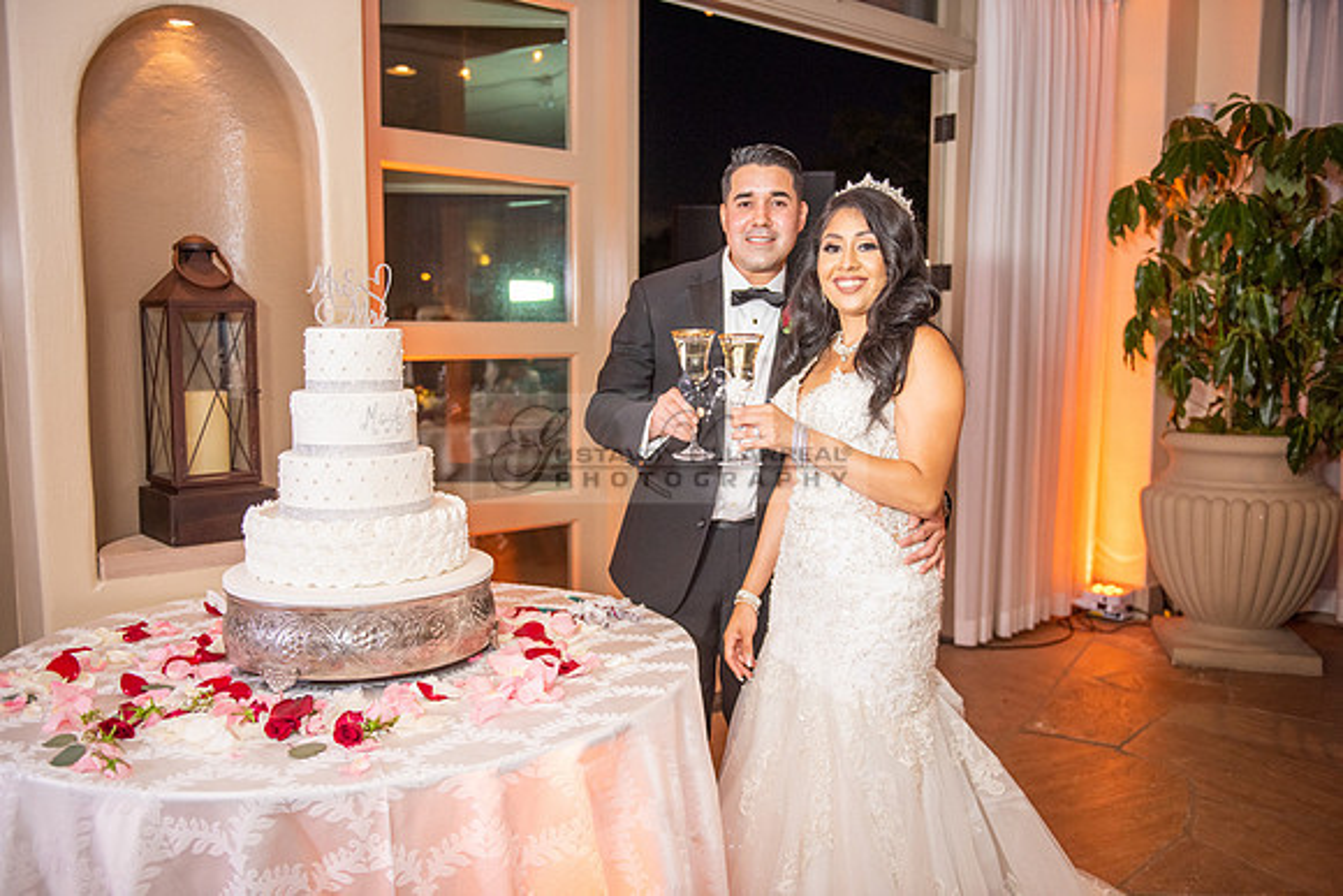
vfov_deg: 42.3
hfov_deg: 60.3
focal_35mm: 31
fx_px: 1157
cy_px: 448
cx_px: 672
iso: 1250
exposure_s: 1/125
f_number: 2.8
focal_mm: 31
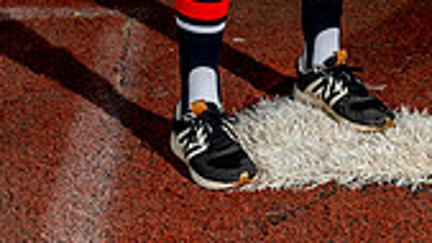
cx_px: 274
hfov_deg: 16.7
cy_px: -299
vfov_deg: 8.8
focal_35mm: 128
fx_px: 1466
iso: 125
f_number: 6.3
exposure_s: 1/250
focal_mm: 46
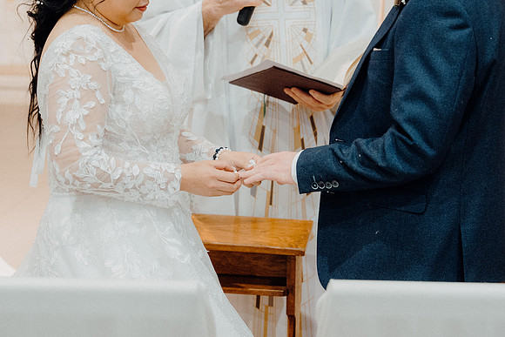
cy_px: 168
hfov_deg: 19.5
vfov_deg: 13.0
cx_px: 252
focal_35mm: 105
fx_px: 1473
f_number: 3.5
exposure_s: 1/160
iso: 3200
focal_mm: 70
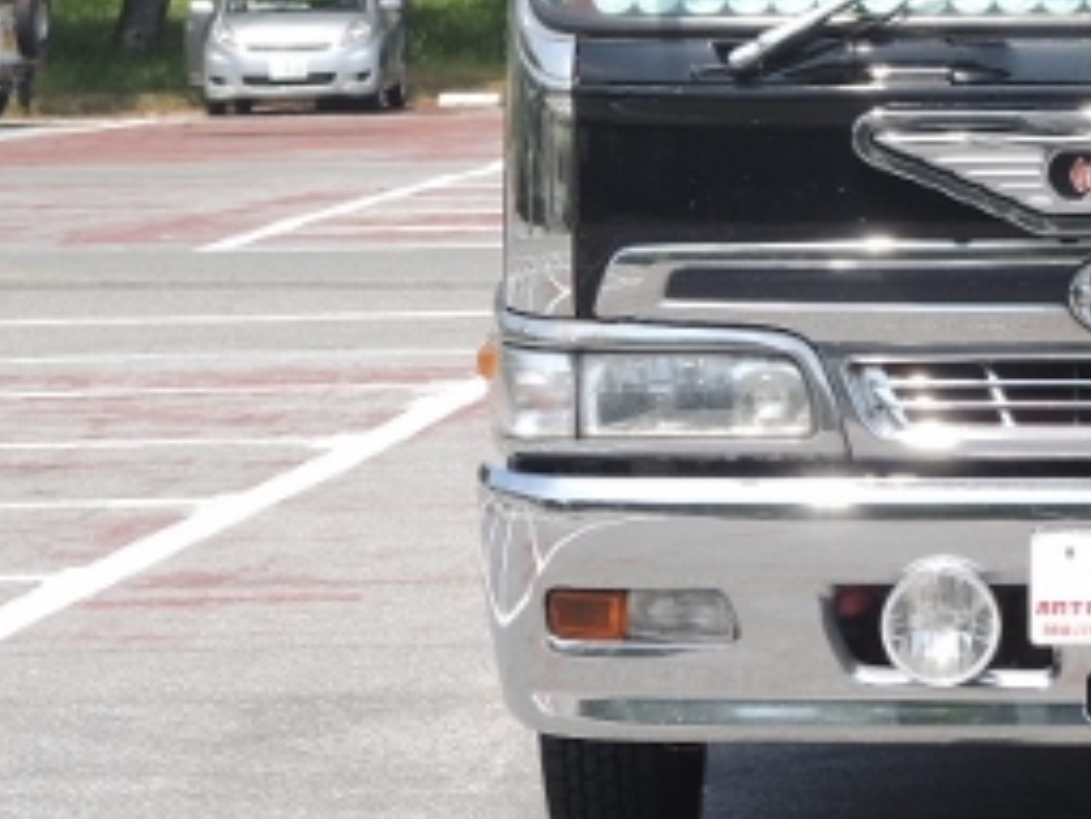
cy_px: -132
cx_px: 1206
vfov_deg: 6.4
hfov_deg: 8.5
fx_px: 7249
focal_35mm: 230
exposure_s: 1/640
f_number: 3.2
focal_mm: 19.7
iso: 80
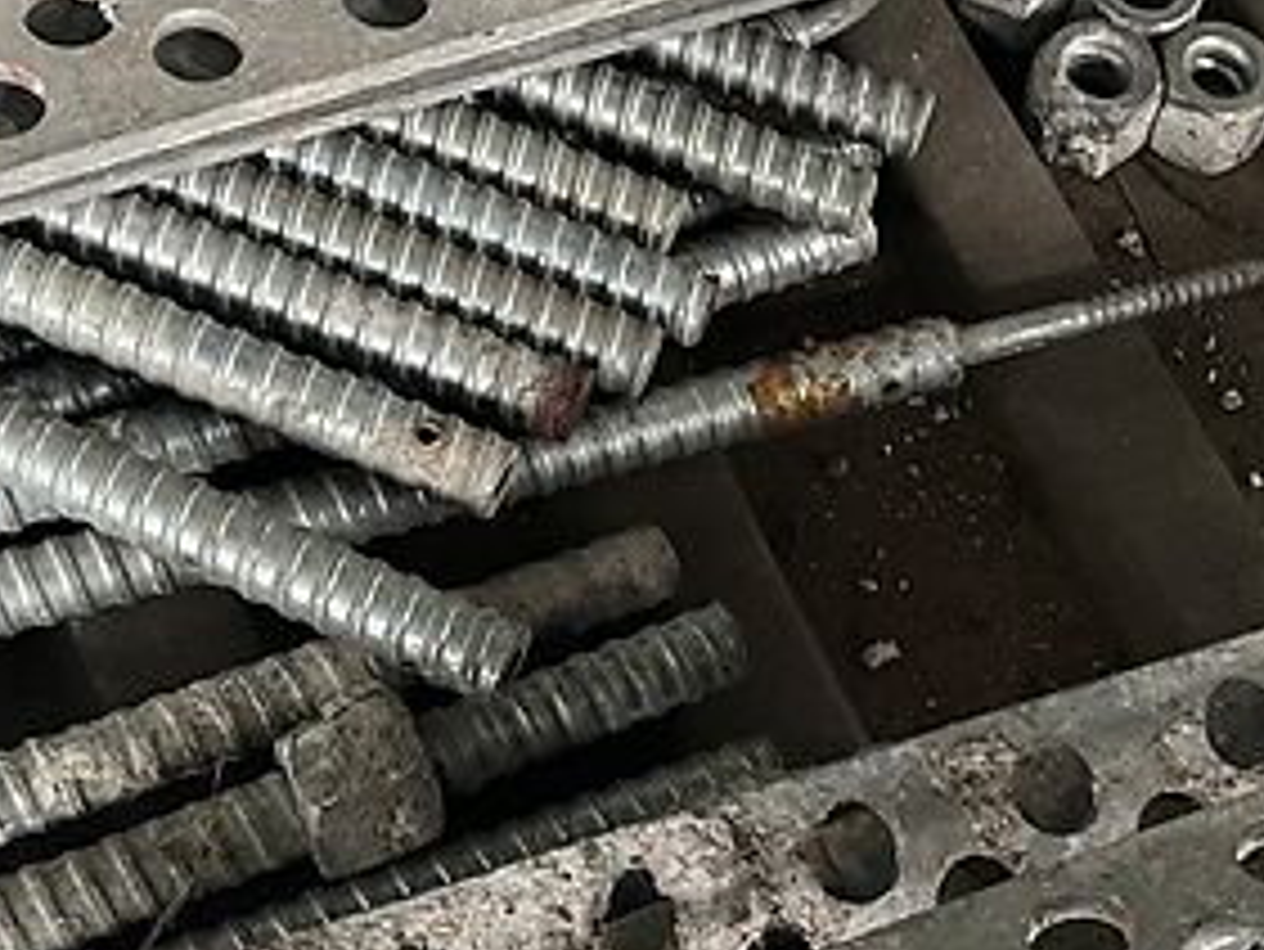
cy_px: 329
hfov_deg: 26.1
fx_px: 2703
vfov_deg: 19.9
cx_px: 877
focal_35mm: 74
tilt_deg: -54.4
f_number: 1.6
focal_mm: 5.1
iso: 320
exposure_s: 1/60
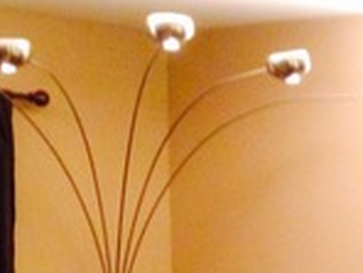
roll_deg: -1.9
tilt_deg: -5.9
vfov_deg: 10.1
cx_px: 606
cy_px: 384
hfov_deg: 12.8
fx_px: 1500
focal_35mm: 143
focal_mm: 4.12
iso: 400
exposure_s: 1/15
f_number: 2.4
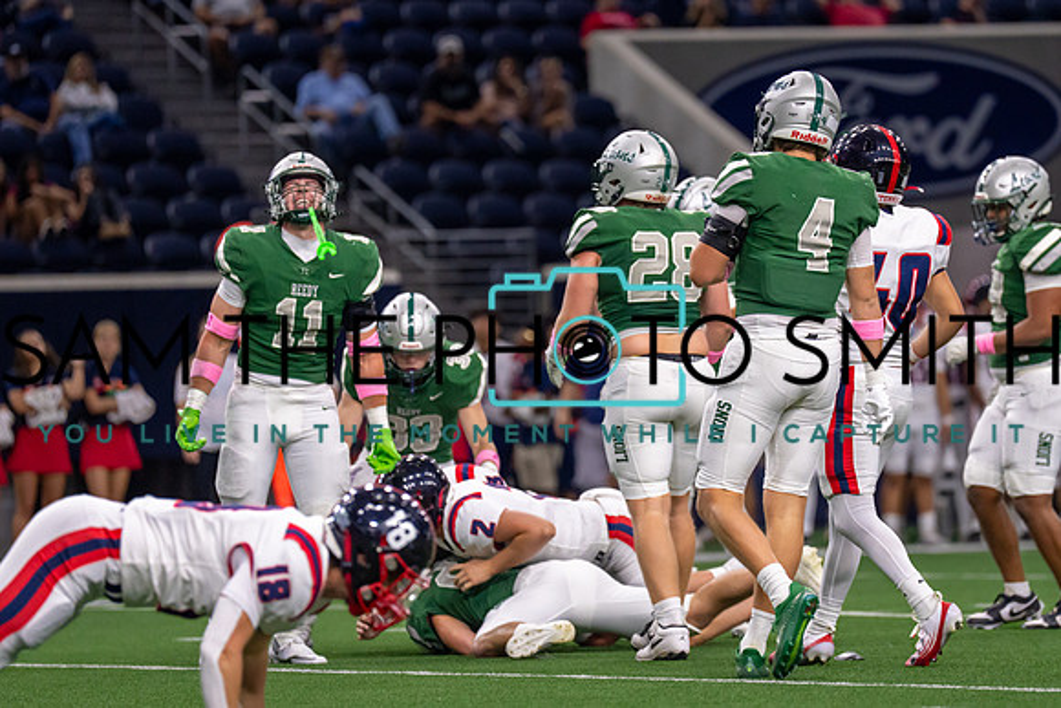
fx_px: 8735
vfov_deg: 4.6
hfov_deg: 6.9
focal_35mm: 296
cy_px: 352
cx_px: 665
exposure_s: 1/1000
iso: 2000
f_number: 2.8
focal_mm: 200
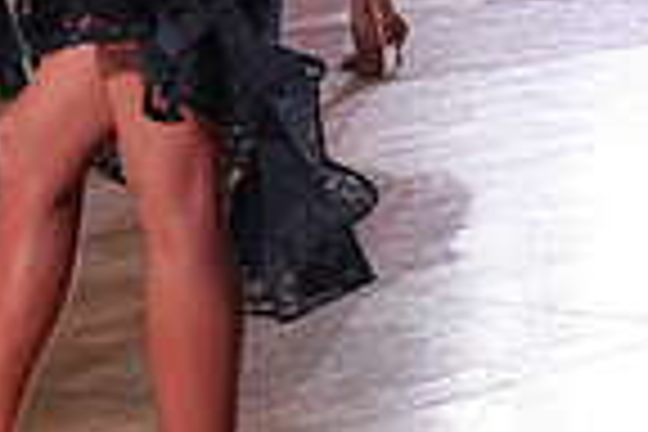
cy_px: -160
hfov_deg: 9.9
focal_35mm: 206
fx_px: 3708
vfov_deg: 6.6
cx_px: -81
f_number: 5.6
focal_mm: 51
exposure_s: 1/400
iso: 1600
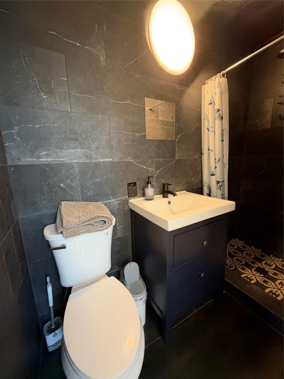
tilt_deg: -11.2
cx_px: 142
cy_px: 190
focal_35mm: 14
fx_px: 153
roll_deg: +1.8
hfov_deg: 85.7
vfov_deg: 102.1
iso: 1000
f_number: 2.2
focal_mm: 2.22
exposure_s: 1/60
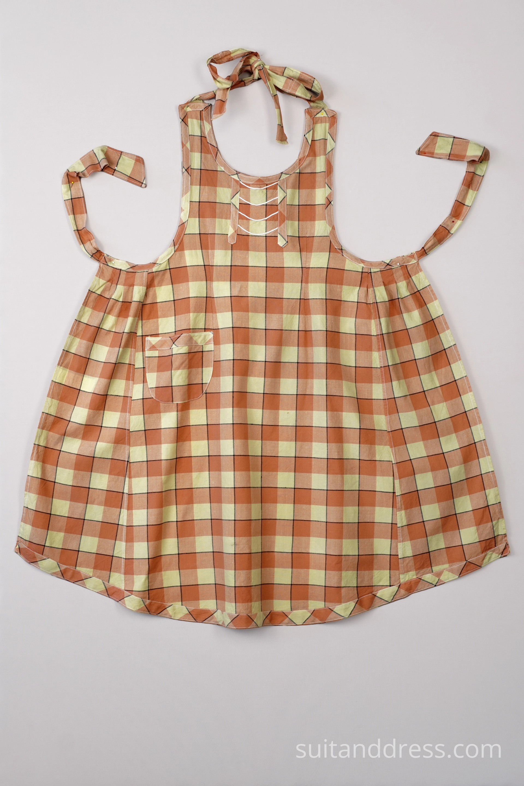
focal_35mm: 48
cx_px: 262
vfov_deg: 41.1
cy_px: 393
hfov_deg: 28.1
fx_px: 1048
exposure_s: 1/50
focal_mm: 32
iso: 320
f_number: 7.1
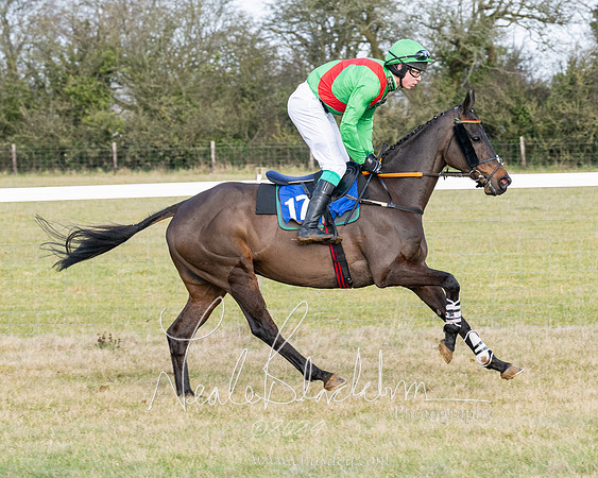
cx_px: 404
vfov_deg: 7.9
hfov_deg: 9.8
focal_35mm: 197
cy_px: 266
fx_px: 3478
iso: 400
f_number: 5
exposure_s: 1/800
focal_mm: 91
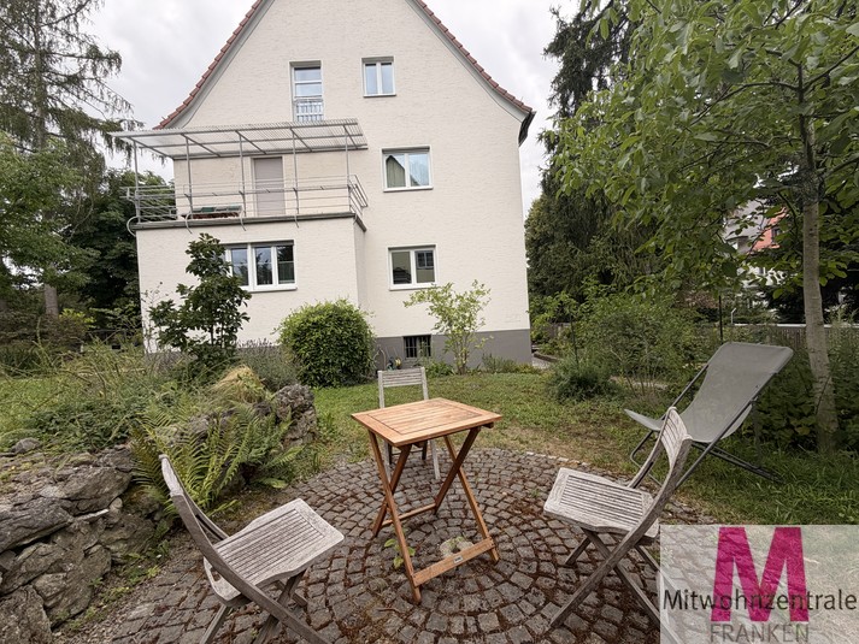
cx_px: 430
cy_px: 322
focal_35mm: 14
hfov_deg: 102.1
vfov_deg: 85.7
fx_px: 347
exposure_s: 1/559
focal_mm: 2.22
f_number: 2.2
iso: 40
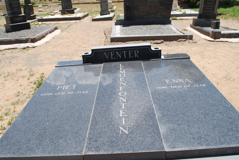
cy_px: 80
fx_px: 199
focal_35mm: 30
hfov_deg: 61.9
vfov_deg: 43.7
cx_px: 120
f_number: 8
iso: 100
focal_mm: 20
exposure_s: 1/250
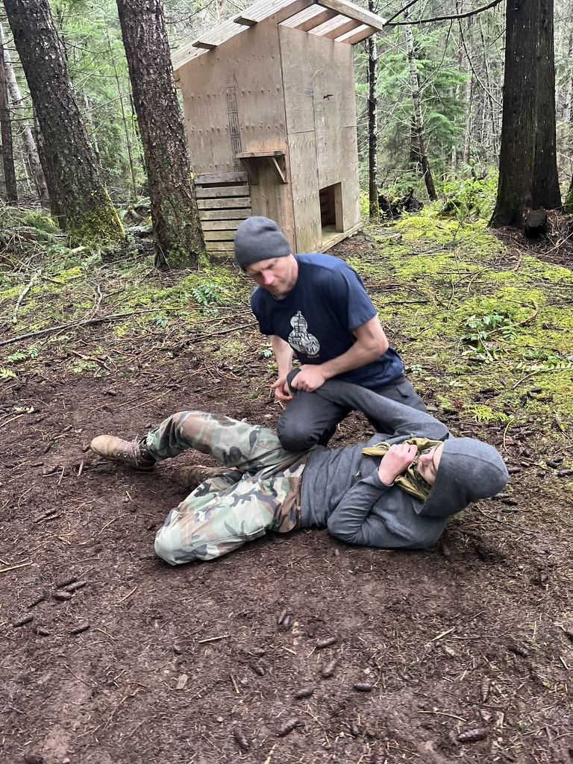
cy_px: 382
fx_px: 574
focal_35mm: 26
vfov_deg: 67.3
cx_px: 286
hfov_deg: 53.1
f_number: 1.6
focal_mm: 5.1
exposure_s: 1/40
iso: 640
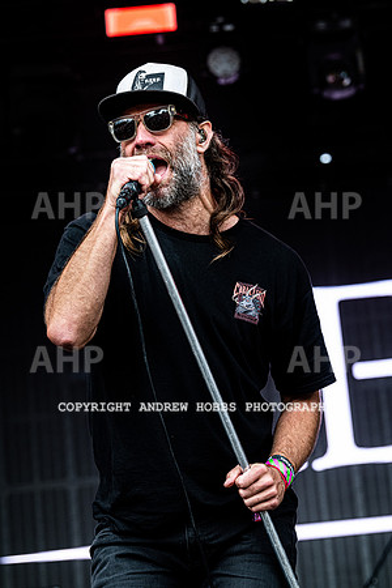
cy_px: 294
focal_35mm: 116
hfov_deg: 11.8
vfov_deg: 17.6
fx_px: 1895
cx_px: 196
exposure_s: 1/500
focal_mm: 116
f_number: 5.6
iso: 1250
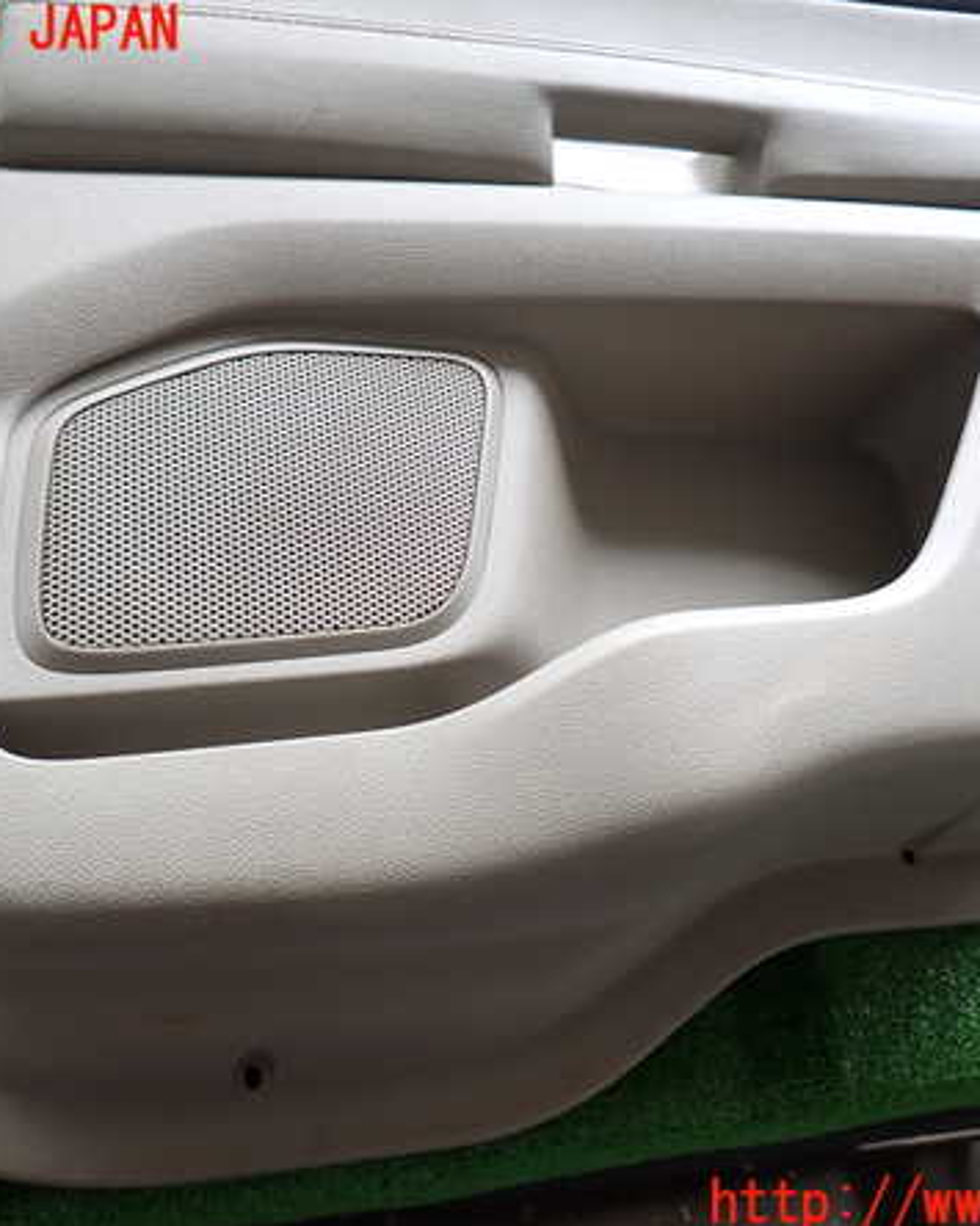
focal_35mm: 33
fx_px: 1197
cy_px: 619
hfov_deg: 44.5
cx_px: 505
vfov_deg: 54.2
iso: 100
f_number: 2
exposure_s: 1/100
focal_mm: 4.5
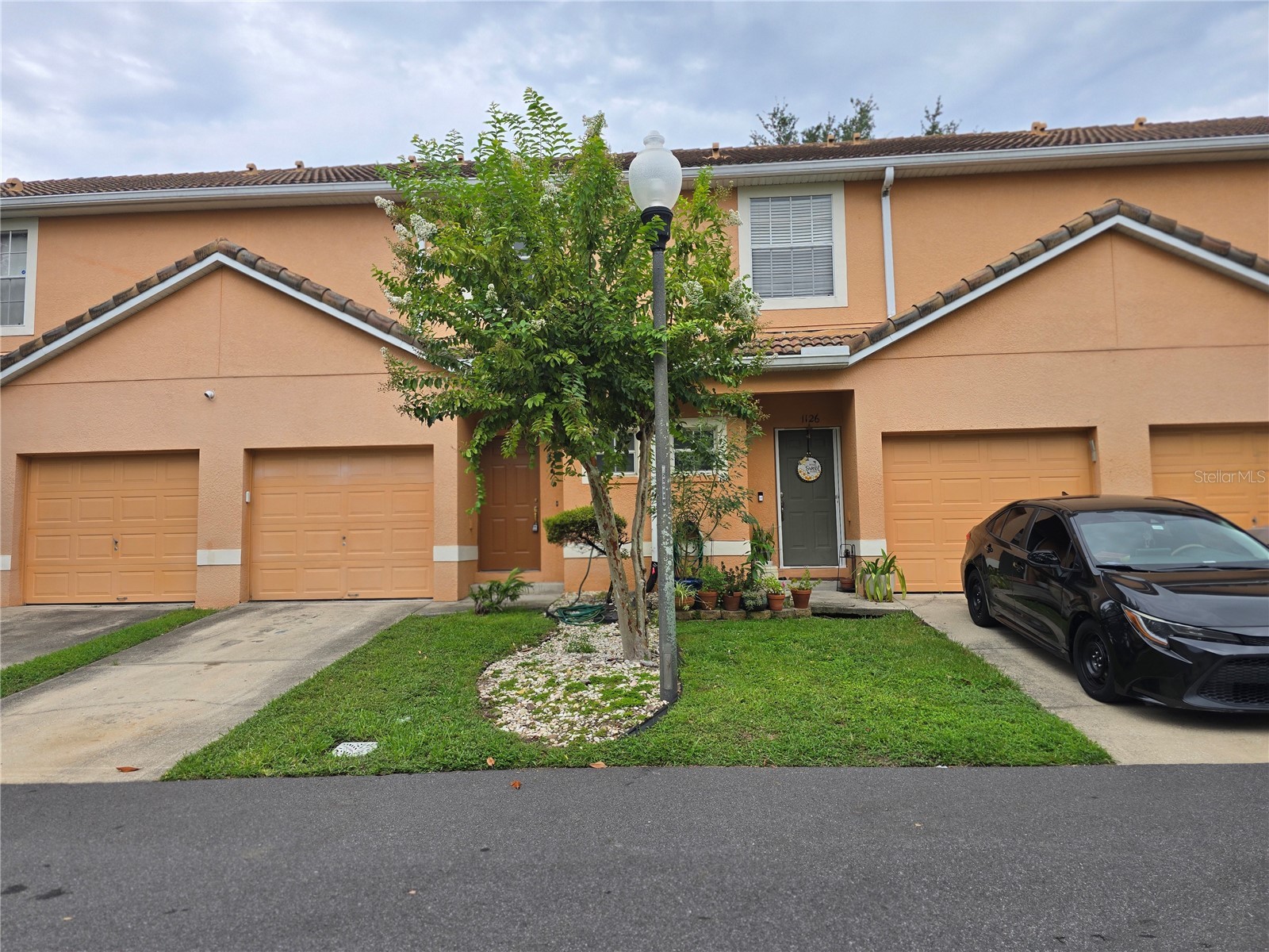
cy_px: 476
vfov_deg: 58.9
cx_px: 634
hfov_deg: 73.9
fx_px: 843
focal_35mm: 23
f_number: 1.7
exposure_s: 1/647
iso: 12
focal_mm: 6.3
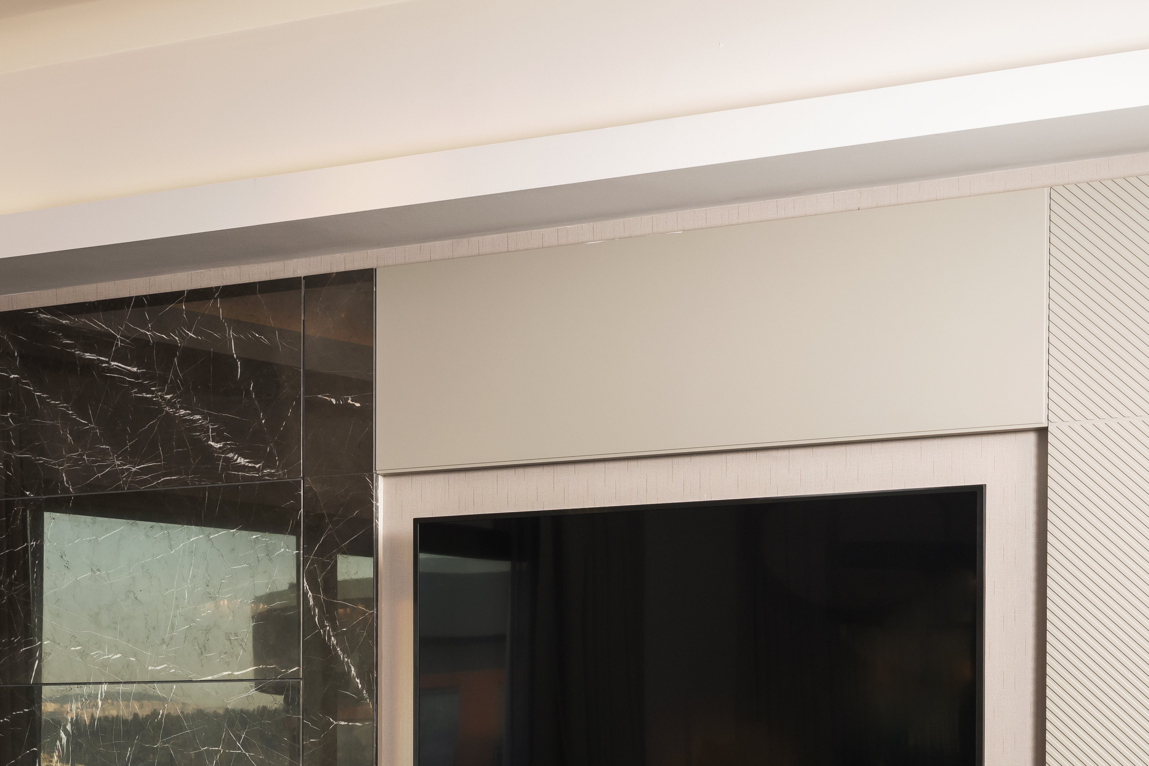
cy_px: 807
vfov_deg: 18.3
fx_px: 2298
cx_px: 80
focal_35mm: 72
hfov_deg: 26.9
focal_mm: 34
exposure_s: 1/250
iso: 400
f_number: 8
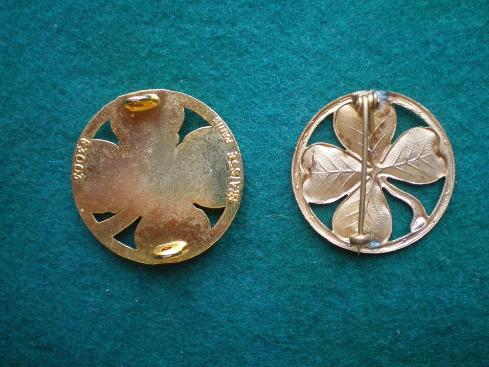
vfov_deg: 37.7
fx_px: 537
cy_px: 184
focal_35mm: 38
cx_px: 244
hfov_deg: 49.0
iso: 250
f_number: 3.1
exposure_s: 1/50
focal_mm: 6.3
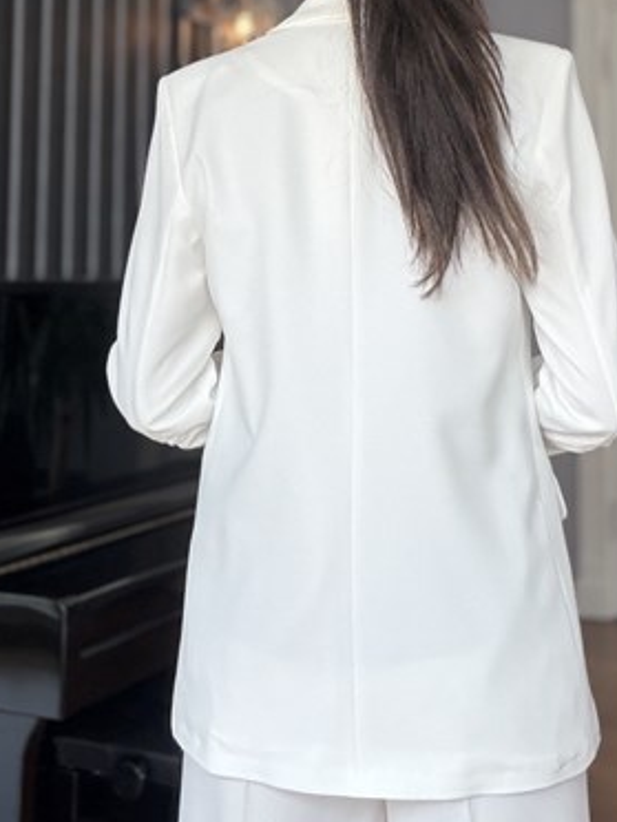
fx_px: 1022
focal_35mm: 43
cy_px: 280
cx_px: 312
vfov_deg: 43.3
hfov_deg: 33.6
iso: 40
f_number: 1.9
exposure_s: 1/100
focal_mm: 2.71
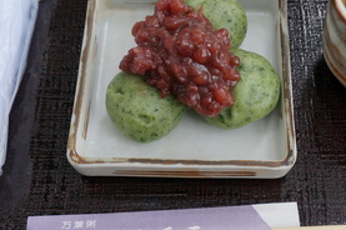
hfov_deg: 30.8
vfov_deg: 20.9
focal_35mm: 65
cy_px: 119
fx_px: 624
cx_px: 230
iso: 250
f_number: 4
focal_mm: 20
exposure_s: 1/60
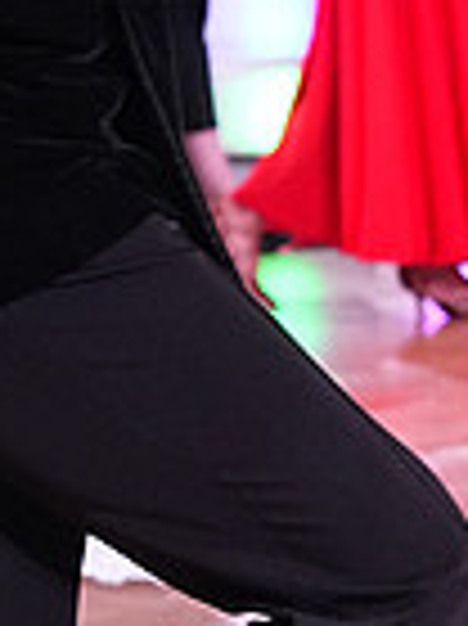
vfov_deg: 4.8
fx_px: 7384
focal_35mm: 409
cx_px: -340
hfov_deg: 3.6
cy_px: -158
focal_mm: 68
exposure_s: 1/320
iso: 3200
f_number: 5.6
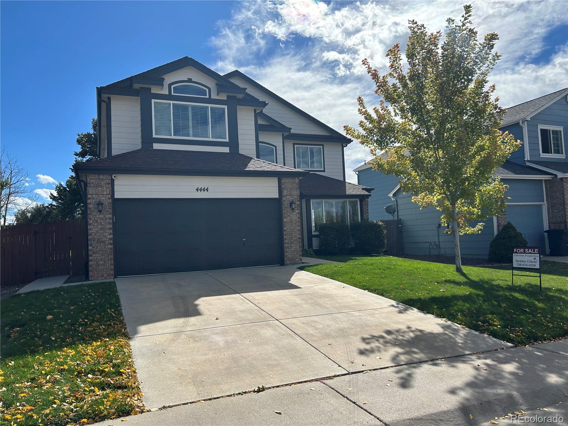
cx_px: 284
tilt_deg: +2.6
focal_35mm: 26
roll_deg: +2.8
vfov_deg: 53.1
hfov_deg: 67.3
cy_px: 213
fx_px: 427
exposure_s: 1/6211
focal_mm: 5.7
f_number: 1.5
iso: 50
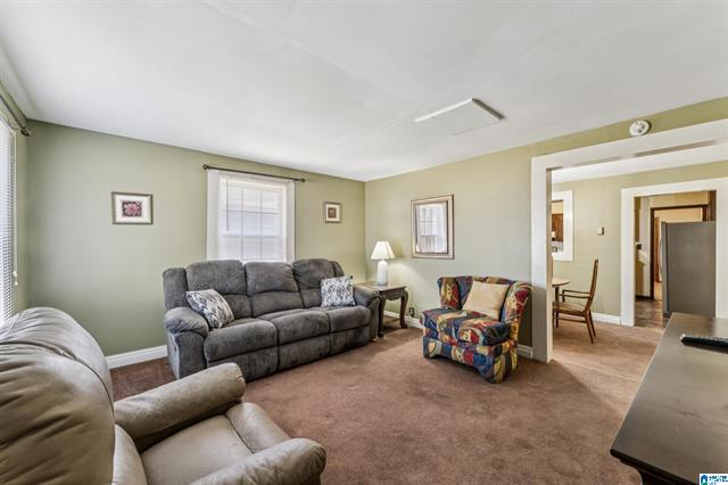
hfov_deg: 104.3
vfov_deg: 81.1
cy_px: 242
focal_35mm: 14
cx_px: 364
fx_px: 283
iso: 640
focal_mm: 14
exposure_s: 1/6
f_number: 13
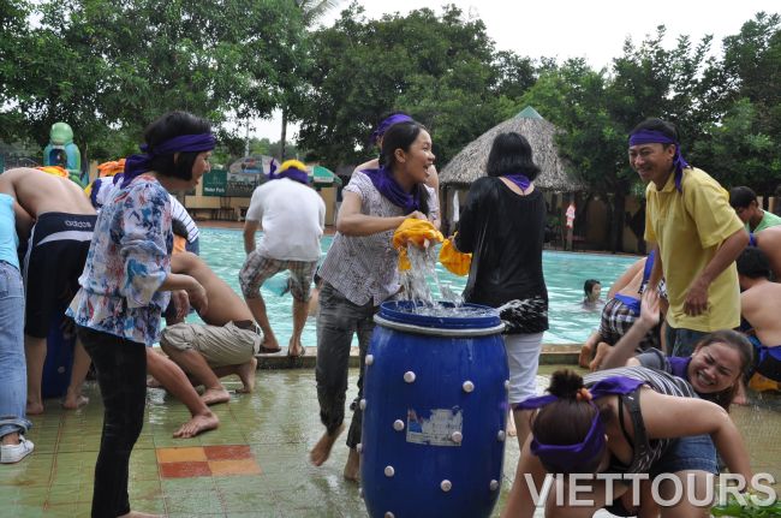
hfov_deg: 46.5
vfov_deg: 31.8
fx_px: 910
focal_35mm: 42
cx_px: 390
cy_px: 259
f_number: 10
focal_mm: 28
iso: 200
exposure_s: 1/100
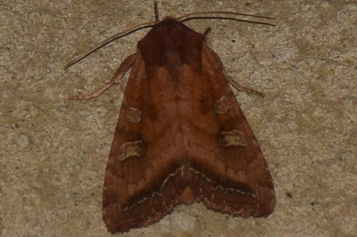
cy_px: 118
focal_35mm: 210
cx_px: 178
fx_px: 2078
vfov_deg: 6.5
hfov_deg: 9.8
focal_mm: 140
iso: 100
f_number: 13
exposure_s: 1/160
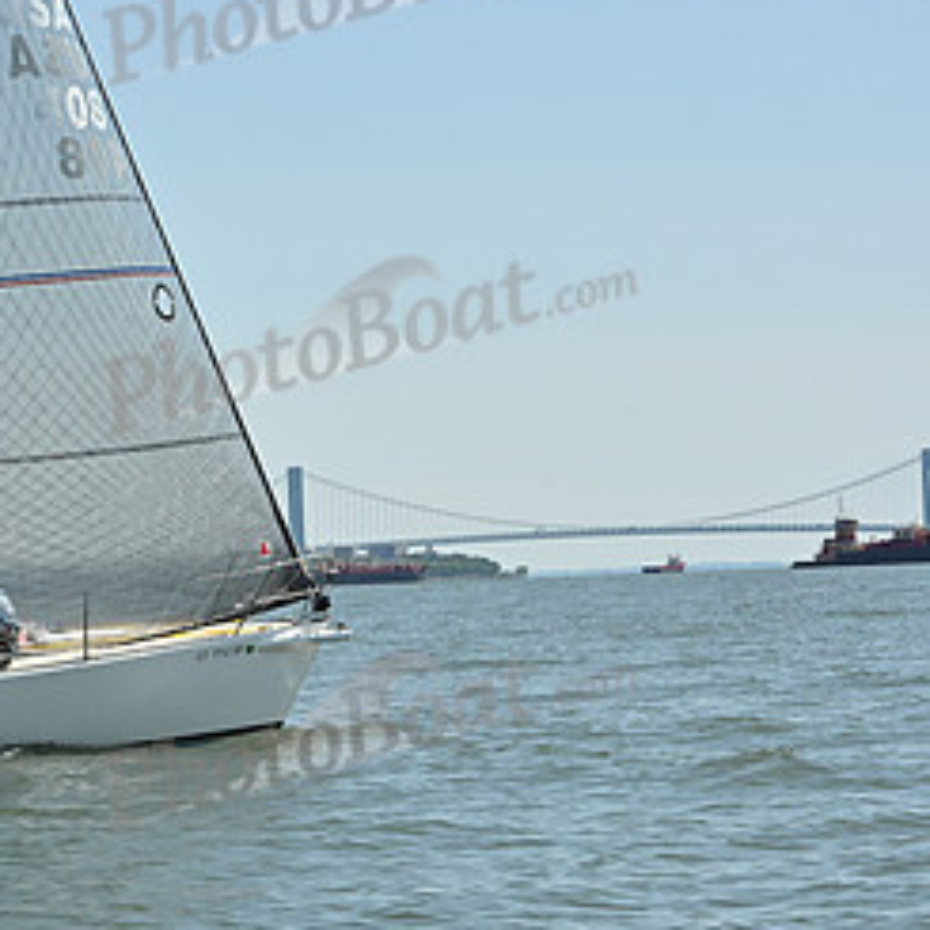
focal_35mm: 141
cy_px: 586
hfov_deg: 12.2
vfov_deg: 12.4
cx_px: -91
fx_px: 4286
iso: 320
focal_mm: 70
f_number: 10
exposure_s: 1/1000
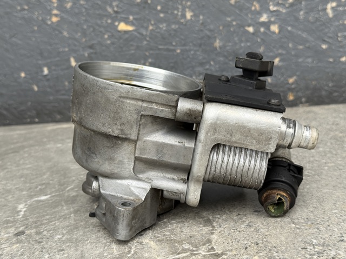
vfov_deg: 30.2
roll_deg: +5.1
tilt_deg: -13.3
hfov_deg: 39.7
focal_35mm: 48
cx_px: 173
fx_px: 479
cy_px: 130
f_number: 1.78
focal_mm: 6.76
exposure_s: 1/487
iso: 100
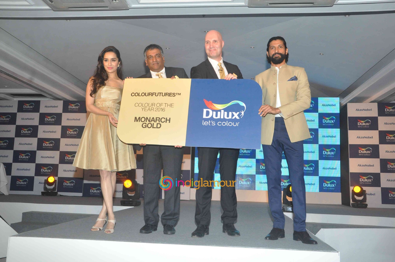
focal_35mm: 36
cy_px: 131
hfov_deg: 53.2
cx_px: 198
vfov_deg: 36.8
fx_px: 395
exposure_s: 1/200
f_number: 11
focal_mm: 24
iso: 1250
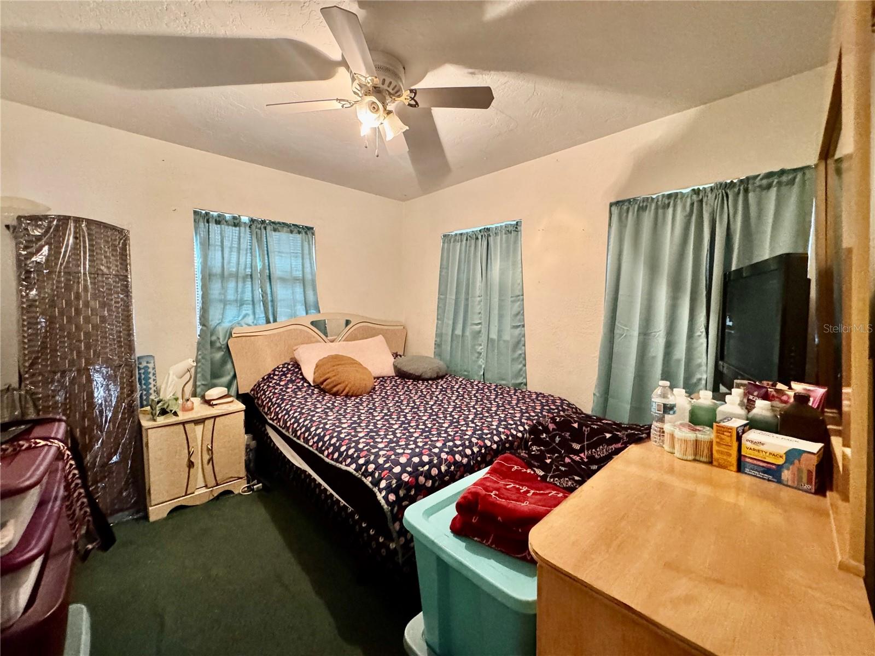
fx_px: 354
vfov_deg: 85.7
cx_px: 438
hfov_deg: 102.1
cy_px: 328
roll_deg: -0.6
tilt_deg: -5.2
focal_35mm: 14
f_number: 2.2
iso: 800
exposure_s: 1/60
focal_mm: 2.22
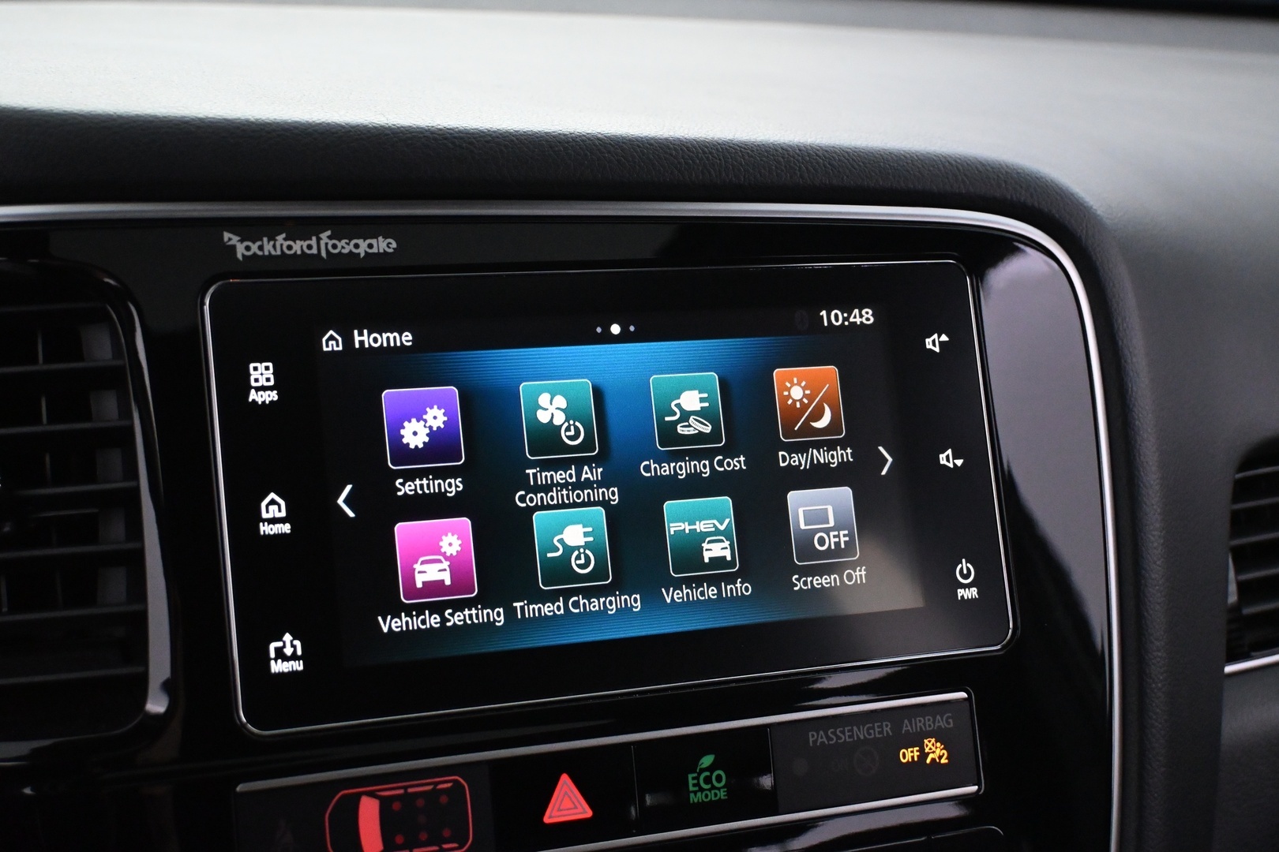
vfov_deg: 25.1
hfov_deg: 36.9
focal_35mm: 54
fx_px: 1918
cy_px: 426
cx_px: 640
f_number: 5.3
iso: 5600
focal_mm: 36
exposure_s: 1/60
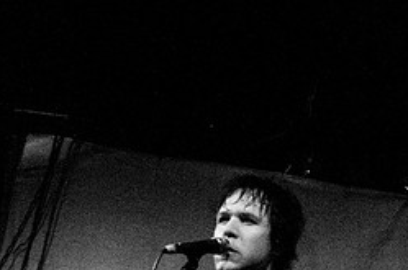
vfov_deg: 18.6
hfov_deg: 27.7
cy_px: 302
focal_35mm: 70
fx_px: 792
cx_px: 379
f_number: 2.8
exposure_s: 1/40
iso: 1250
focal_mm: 20
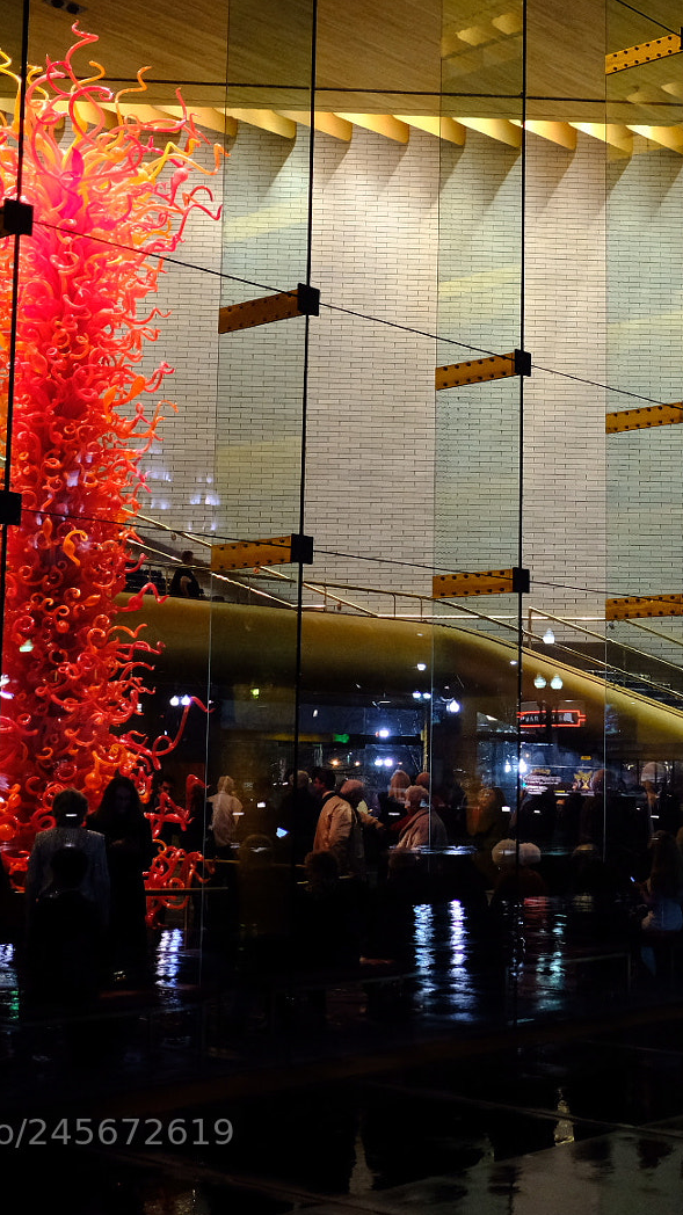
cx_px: 554
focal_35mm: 56
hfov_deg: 21.2
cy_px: 605
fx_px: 1804
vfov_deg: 37.2
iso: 1600
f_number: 2
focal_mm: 23
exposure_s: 1/60
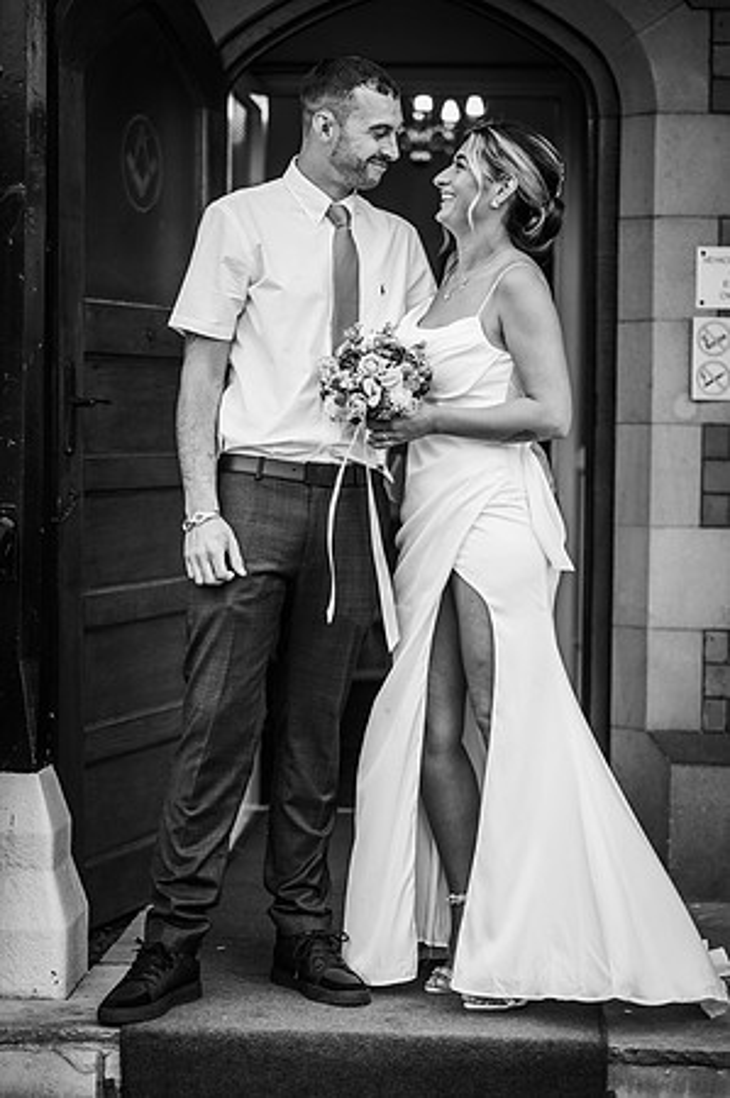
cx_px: 365
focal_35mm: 85
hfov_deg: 16.0
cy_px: 549
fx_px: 2591
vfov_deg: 23.9
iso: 100
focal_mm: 85
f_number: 2
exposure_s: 1/250
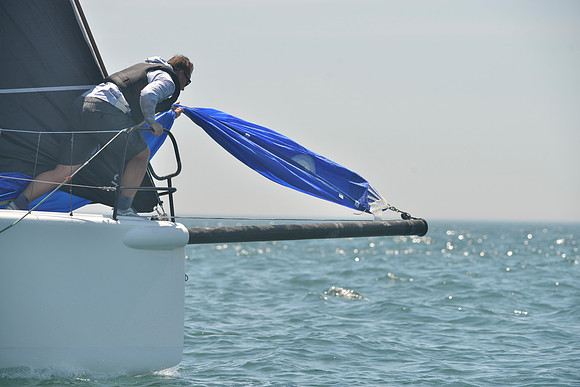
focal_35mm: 200
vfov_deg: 6.9
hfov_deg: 10.3
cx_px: 290
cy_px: 194
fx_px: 3223
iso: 280
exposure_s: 1/1000
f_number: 6.3
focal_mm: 200
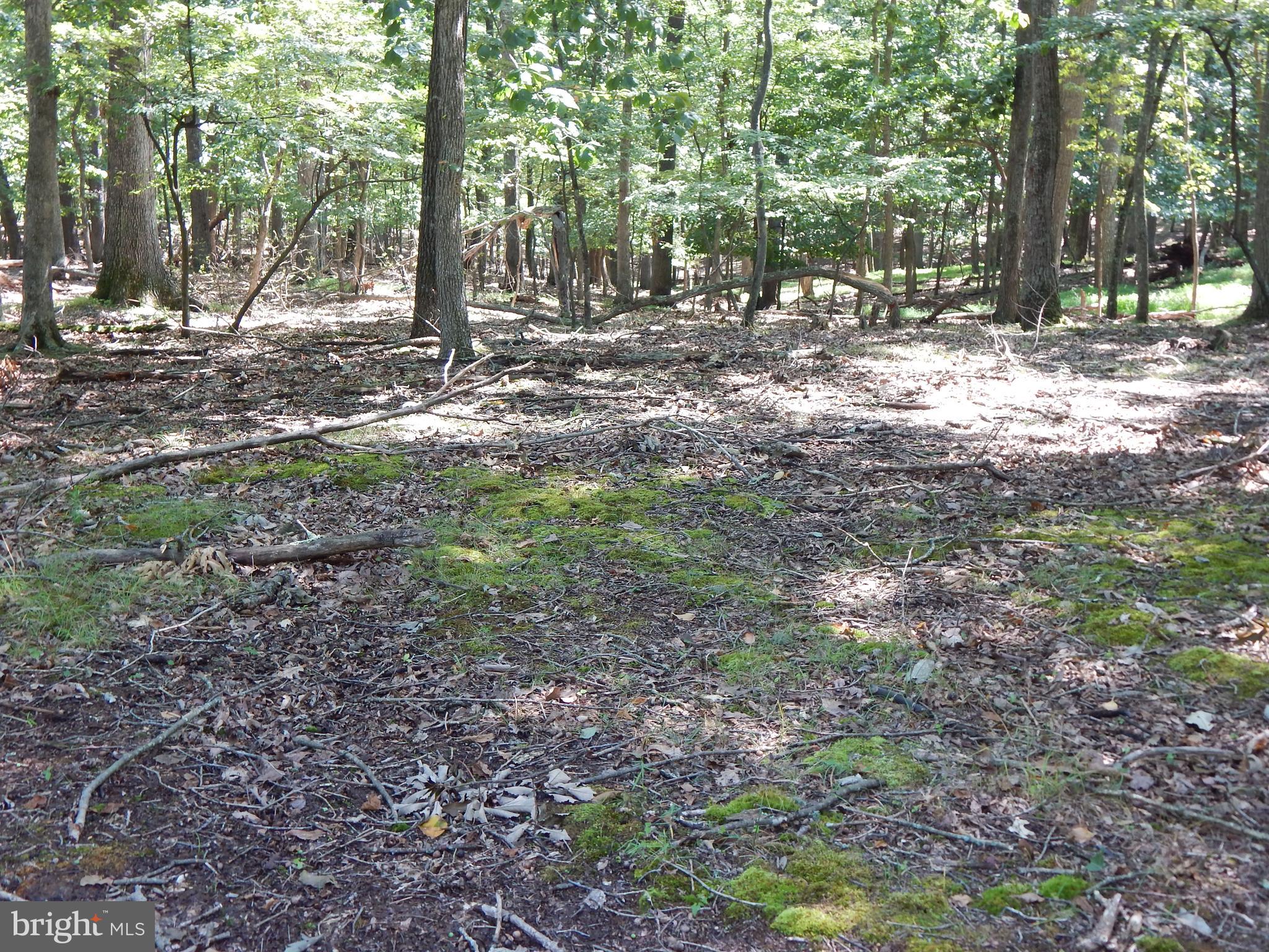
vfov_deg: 33.6
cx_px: 634
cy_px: 476
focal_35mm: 43
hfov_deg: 43.9
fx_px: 1576
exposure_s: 1/40
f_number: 3.6
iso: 125
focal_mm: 7.7
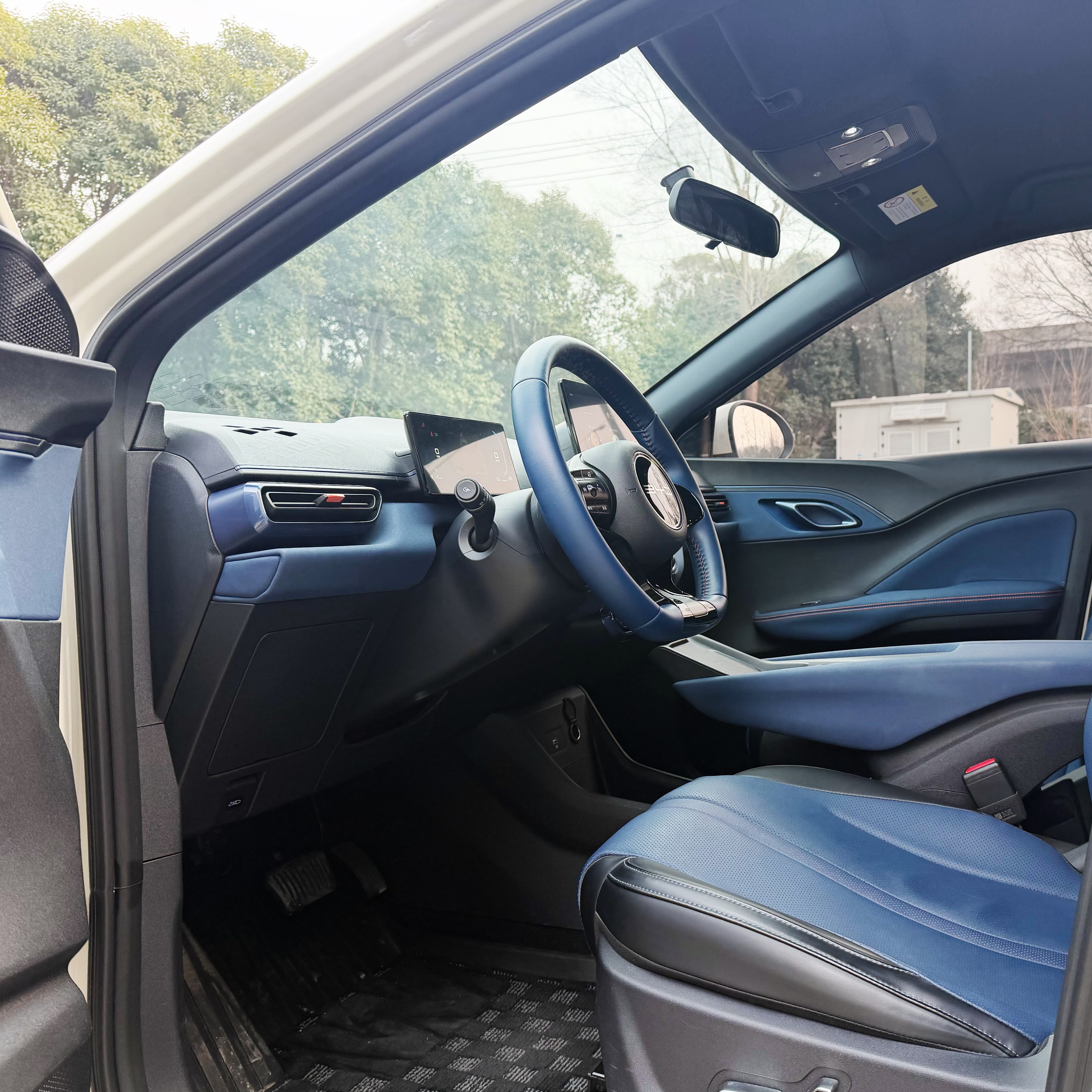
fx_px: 1035
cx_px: 695
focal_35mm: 29
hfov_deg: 54.9
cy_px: 555
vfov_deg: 55.6
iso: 100
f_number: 1.78
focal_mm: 6.76
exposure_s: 1/177
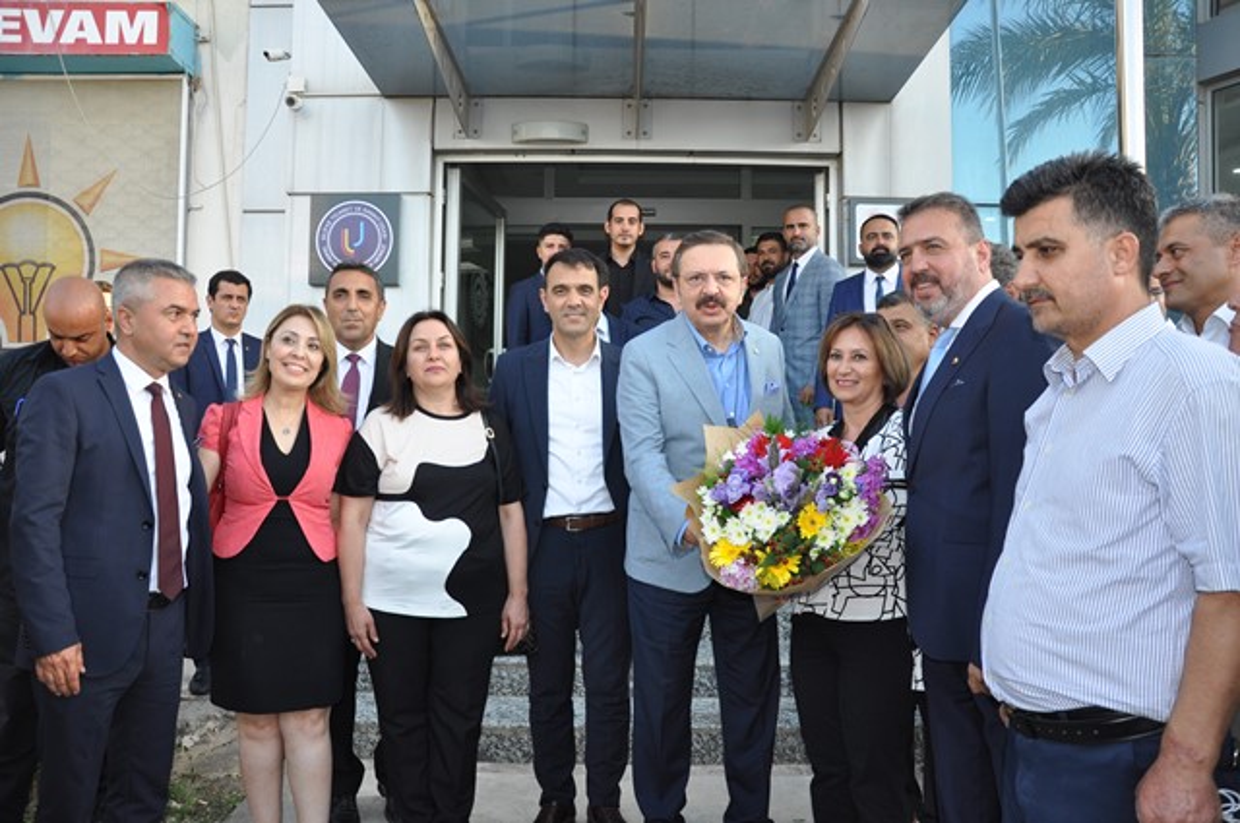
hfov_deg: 67.4
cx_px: 620
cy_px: 412
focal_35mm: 27
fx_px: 929
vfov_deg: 47.8
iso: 360
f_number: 3.5
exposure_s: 1/200
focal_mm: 18
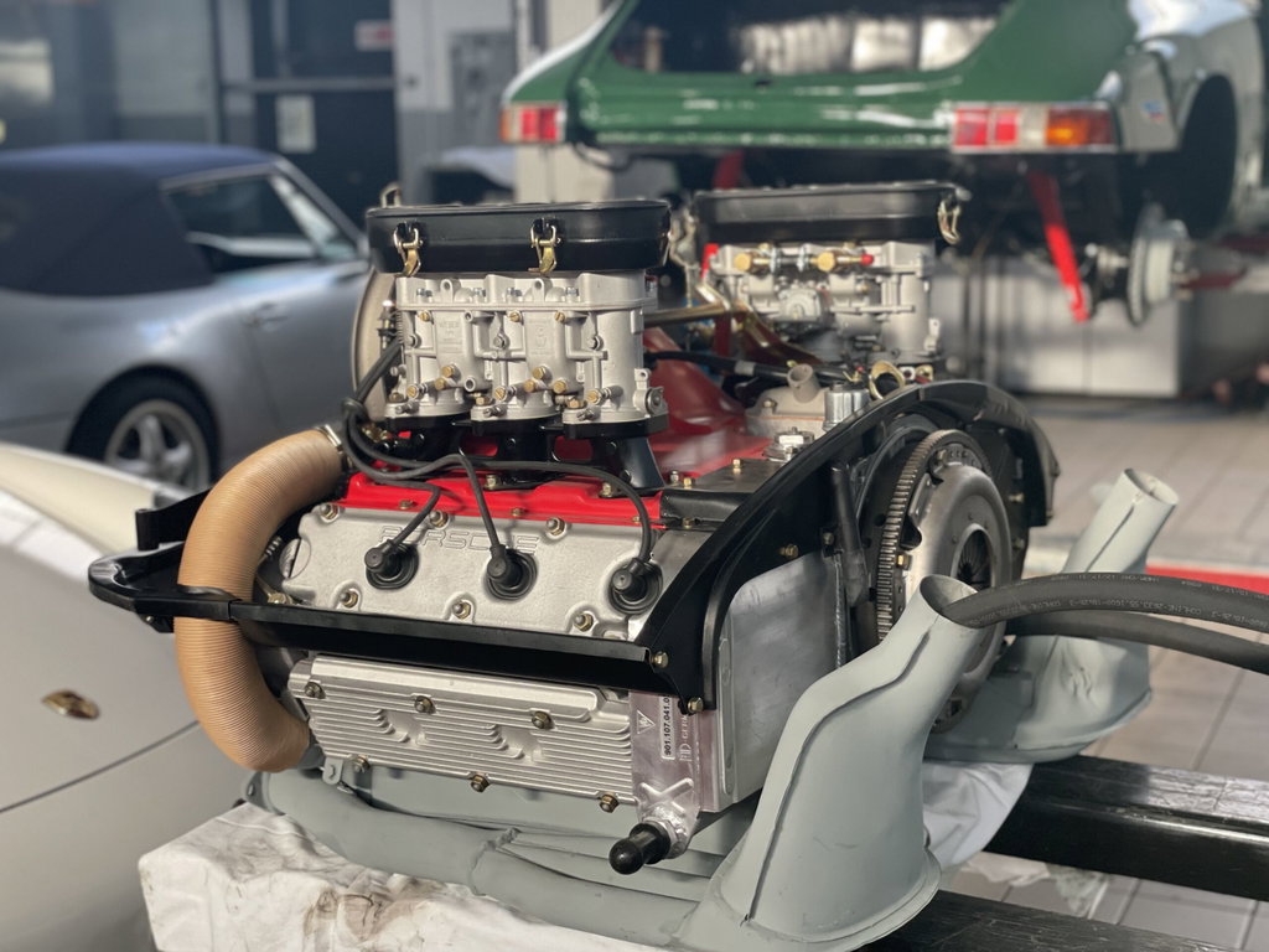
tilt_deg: -11.2
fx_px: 1906
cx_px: 634
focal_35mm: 52
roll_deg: +1.4
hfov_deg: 36.8
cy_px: 476
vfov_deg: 28.0
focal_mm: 6
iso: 200
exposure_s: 1/122
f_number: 2
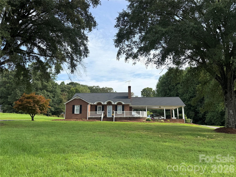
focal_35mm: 24
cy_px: 88
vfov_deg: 56.8
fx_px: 164
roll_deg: +0.0
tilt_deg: +12.0
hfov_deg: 71.6
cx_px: 118
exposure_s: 1/2506
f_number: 1.78
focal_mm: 6.76
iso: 80
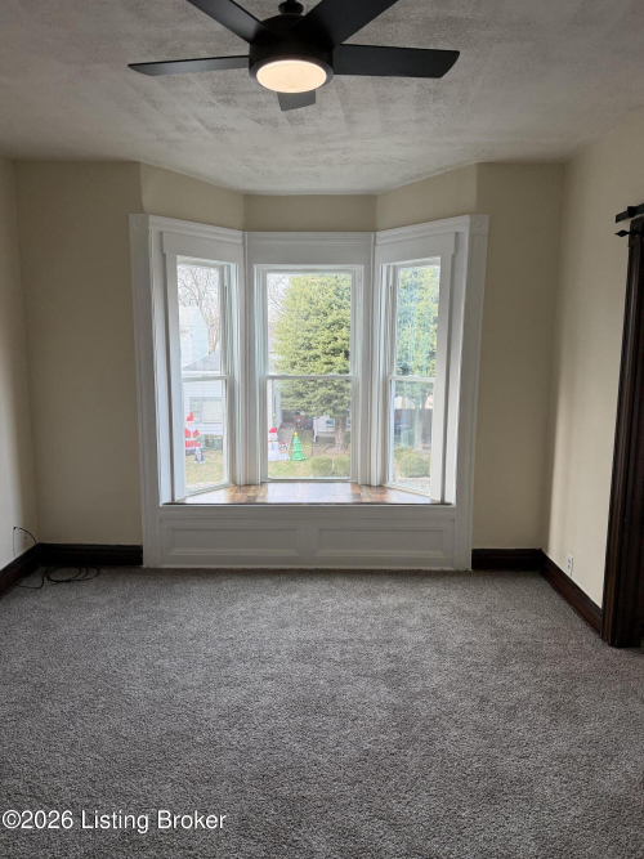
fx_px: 596
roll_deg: +0.0
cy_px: 430
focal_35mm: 24
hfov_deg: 56.8
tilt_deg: -5.5
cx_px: 322
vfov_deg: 71.6
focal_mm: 6.76
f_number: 1.78
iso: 200
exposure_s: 1/171
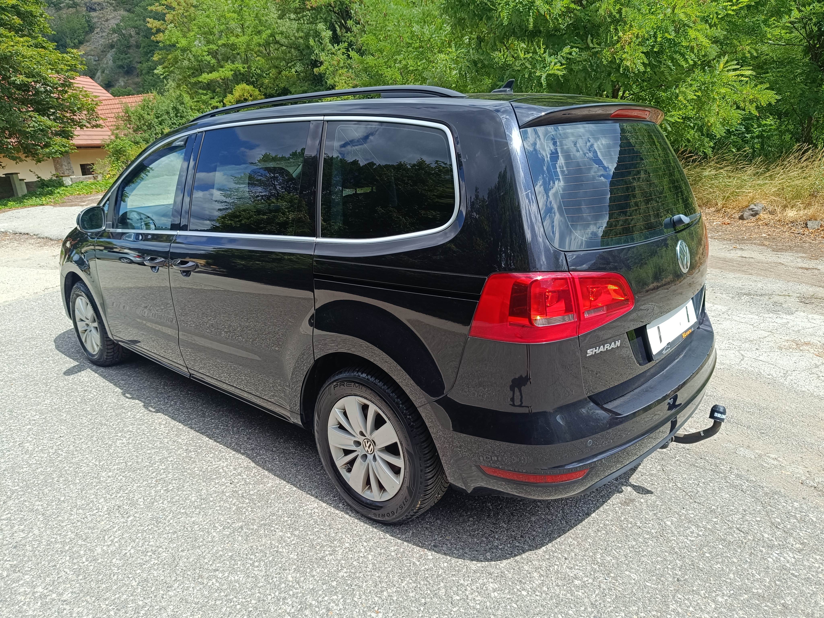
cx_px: 412
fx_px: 571
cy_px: 309
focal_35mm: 24
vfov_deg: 56.8
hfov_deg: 71.6
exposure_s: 1/614
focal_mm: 5.59
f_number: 1.88
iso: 51
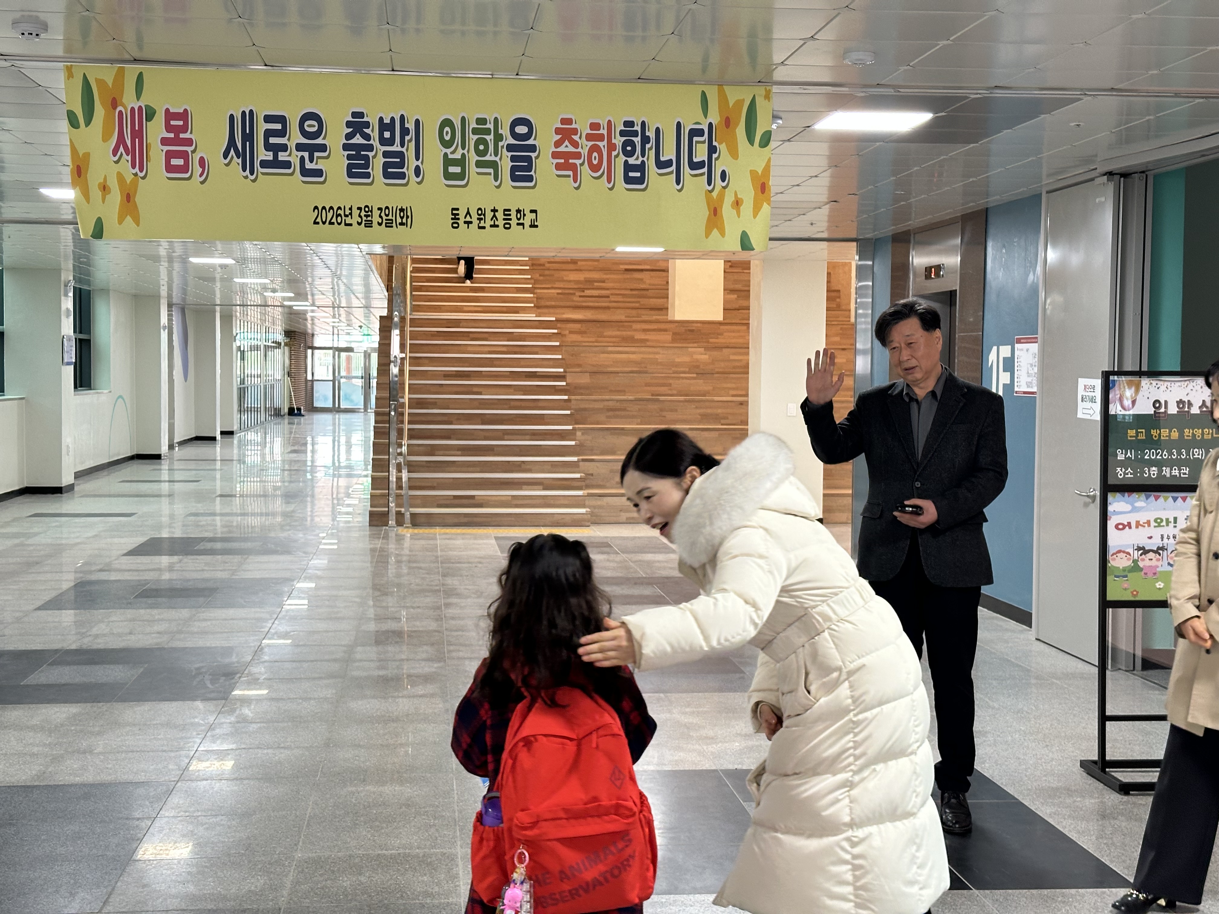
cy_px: 457
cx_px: 610
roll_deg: -0.2
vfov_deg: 30.3
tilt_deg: -1.8
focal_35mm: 48
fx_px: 1690
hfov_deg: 39.7
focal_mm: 6.86
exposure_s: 1/60
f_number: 1.78
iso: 125
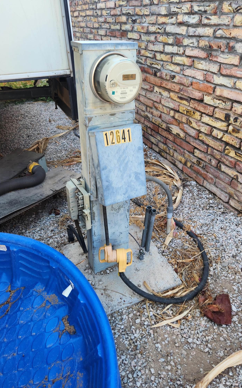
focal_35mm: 25
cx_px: 122
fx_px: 264
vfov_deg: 72.5
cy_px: 190
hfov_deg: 49.3
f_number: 1.8
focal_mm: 5.4
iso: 40
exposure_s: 1/180
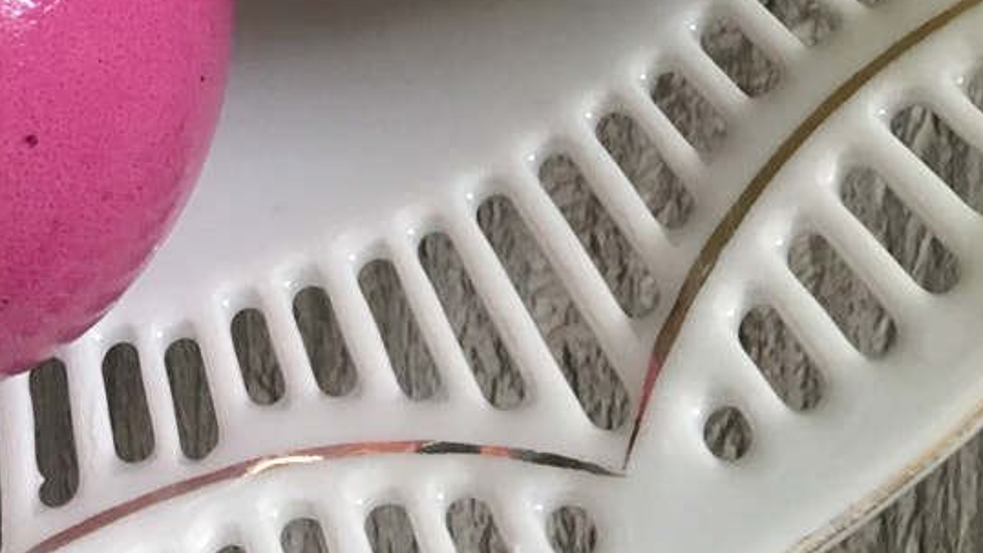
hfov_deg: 21.9
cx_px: 26
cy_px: -757
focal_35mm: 94
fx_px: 2451
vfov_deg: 11.0
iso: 100
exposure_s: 1/33
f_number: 2.2
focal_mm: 4.15
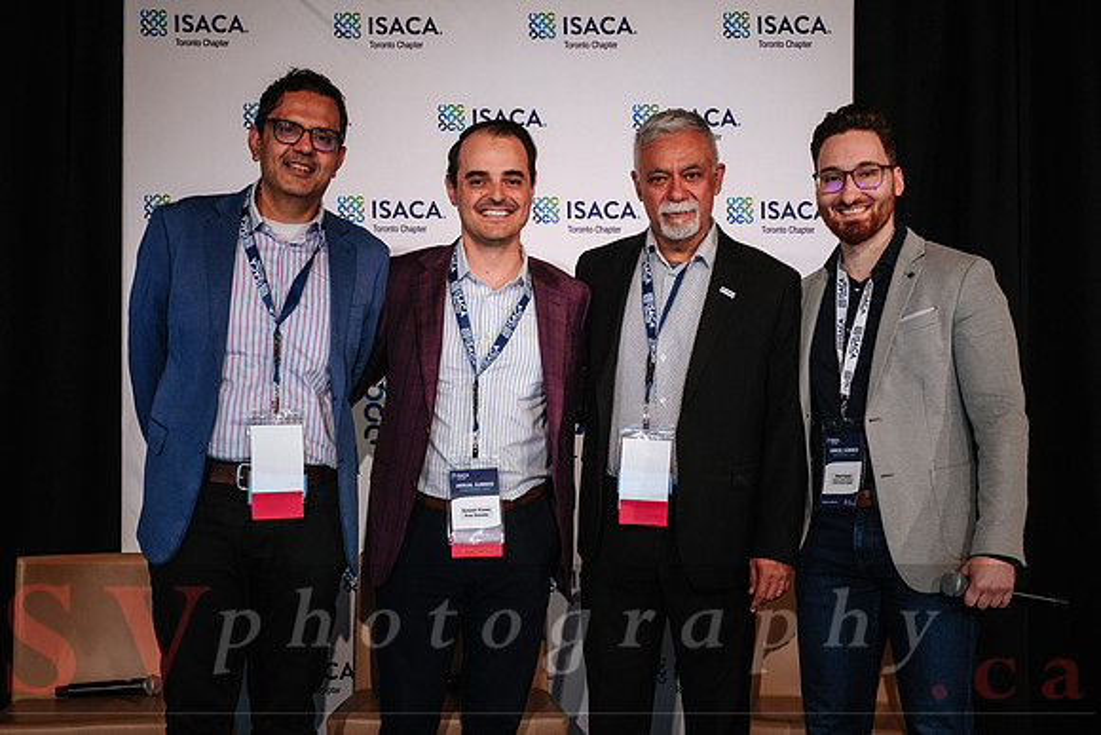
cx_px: 532
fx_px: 1350
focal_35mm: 44
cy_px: 458
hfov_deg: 44.4
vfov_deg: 30.3
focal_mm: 22.7
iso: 800
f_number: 4
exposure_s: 1/160
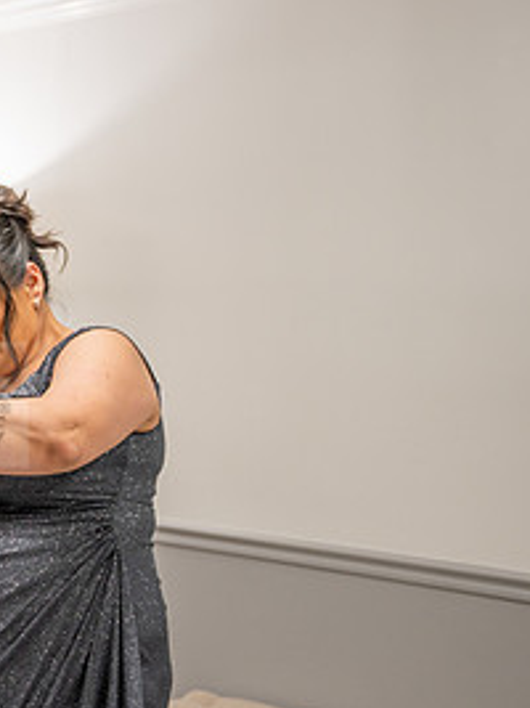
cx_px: -196
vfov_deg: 34.9
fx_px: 1124
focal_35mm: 55
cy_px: 404
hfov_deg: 23.0
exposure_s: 1/80
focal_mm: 26.3
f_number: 2.8
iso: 800
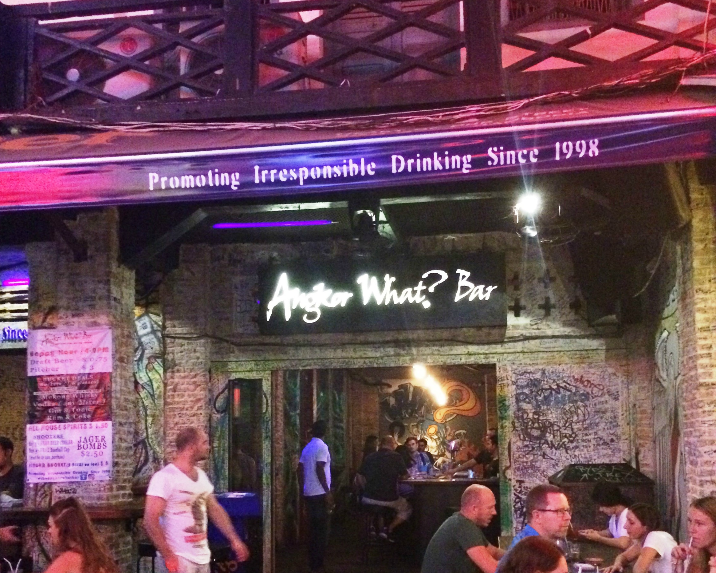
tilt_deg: +5.6
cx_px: 356
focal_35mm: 38
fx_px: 805
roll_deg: -0.1
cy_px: 400
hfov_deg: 47.9
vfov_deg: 38.5
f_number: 2.2
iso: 800
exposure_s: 1/17
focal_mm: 4.15
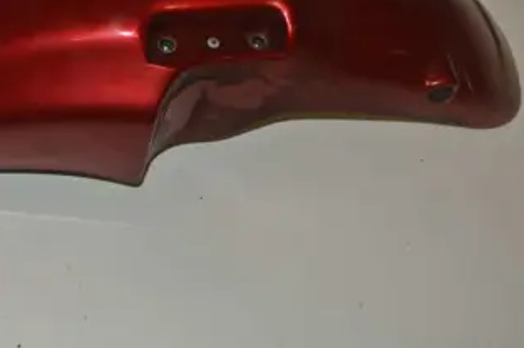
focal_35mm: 62
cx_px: 126
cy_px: 49
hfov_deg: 31.8
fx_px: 901
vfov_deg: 21.5
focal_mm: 13.6
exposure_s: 1/60
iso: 200
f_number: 4
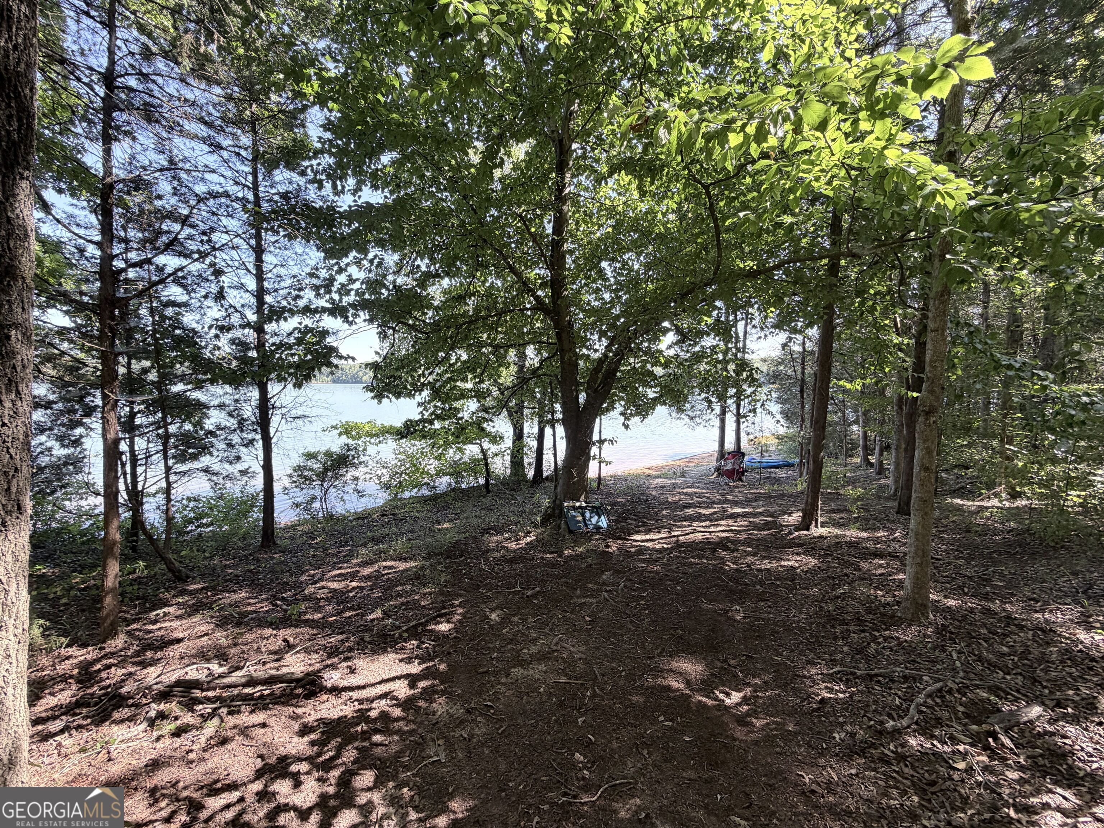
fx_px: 446
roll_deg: -0.1
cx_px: 552
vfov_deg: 85.7
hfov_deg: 102.1
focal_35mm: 14
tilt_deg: -4.6
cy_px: 414
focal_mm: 2.22
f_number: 2.2
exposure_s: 1/156
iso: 64
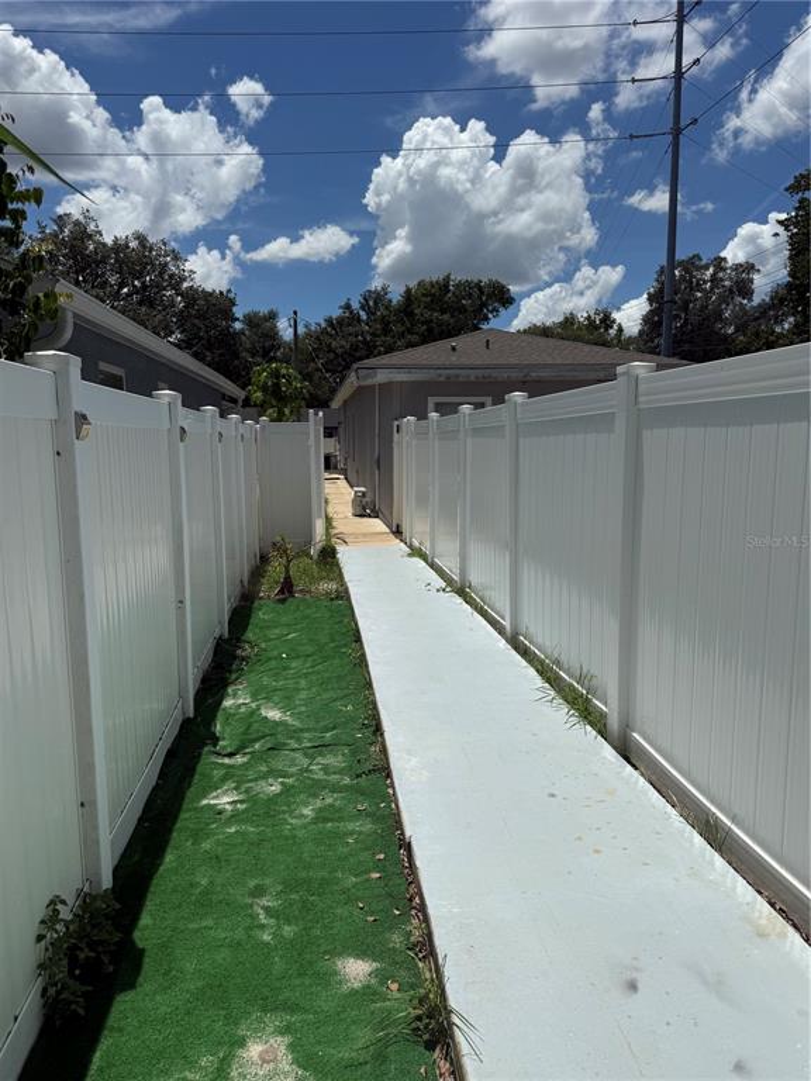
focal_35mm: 24
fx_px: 750
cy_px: 540
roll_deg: +0.7
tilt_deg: -6.9
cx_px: 406
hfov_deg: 56.8
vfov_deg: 71.6
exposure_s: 1/14286
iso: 80
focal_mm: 6.76
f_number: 1.78
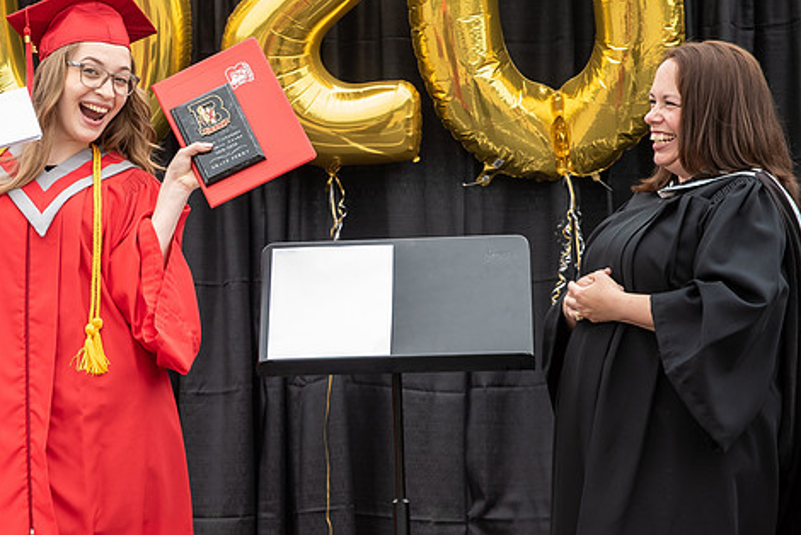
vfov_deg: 11.1
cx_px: 91
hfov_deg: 16.3
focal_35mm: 124
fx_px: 2761
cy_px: 296
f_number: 5.6
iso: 500
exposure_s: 1/320
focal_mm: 60
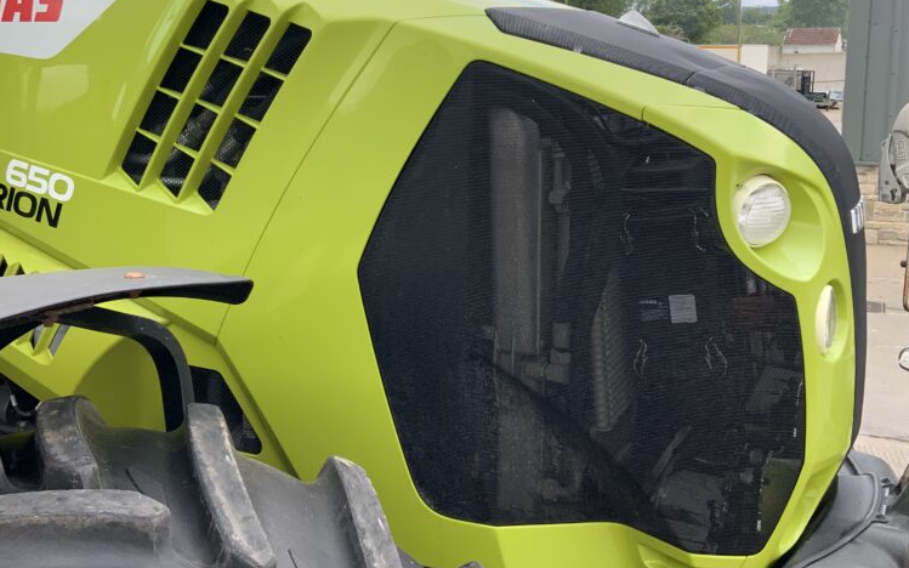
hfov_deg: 47.2
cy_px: 218
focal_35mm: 42
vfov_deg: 30.4
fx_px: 1040
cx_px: 444
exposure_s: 1/450
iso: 16
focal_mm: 3
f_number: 1.8
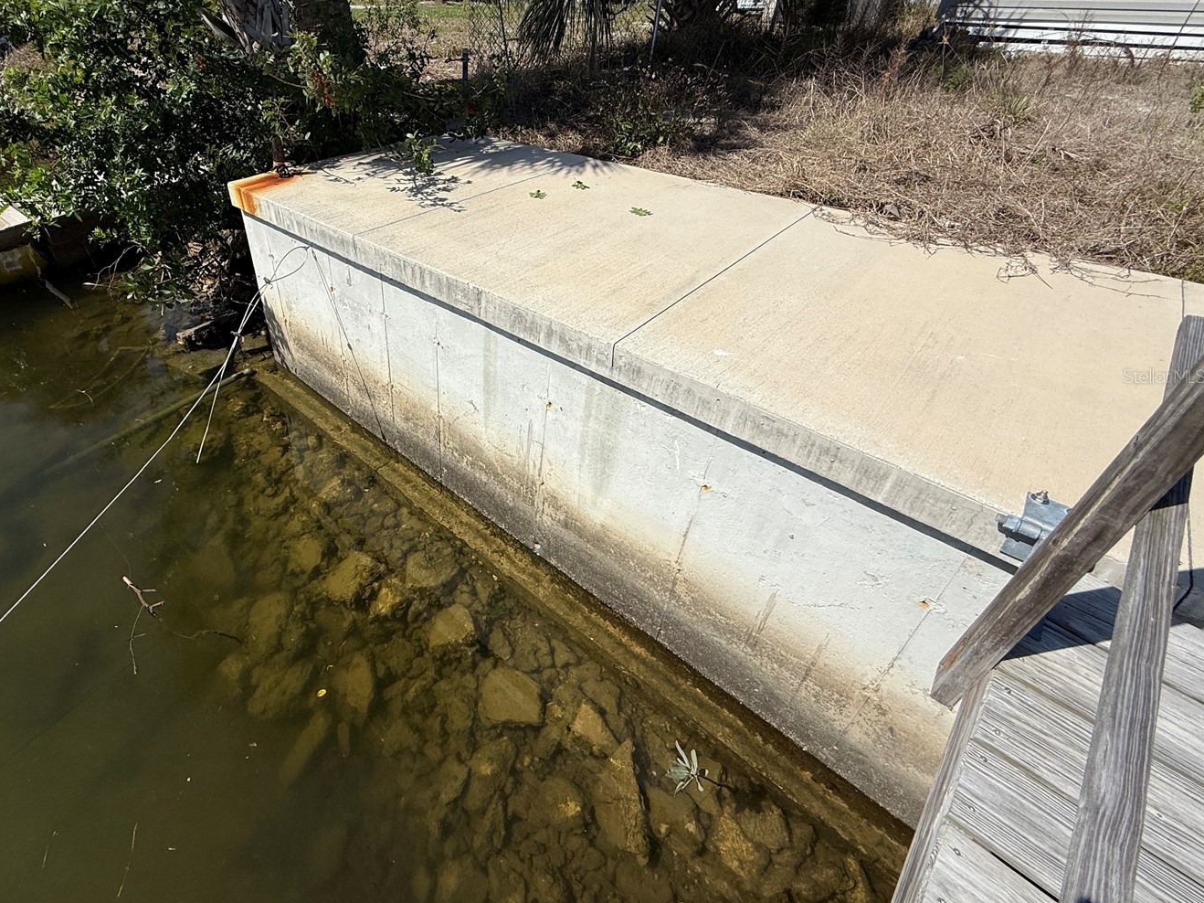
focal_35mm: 17
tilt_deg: -32.3
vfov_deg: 74.1
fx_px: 591
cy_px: 376
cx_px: 479
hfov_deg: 89.8
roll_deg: -0.7
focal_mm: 2.22
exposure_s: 1/4149
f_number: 2.2
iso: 50
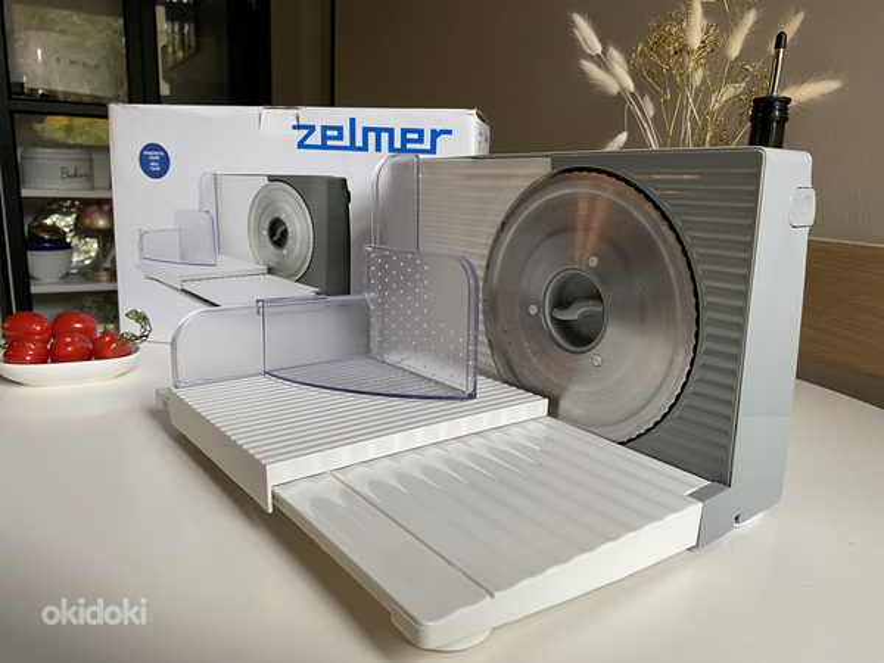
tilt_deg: -13.7
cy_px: 332
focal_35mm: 26
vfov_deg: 53.1
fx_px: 664
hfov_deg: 67.3
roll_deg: -1.8
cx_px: 442
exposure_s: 1/93
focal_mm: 4.25
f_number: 1.8
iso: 125
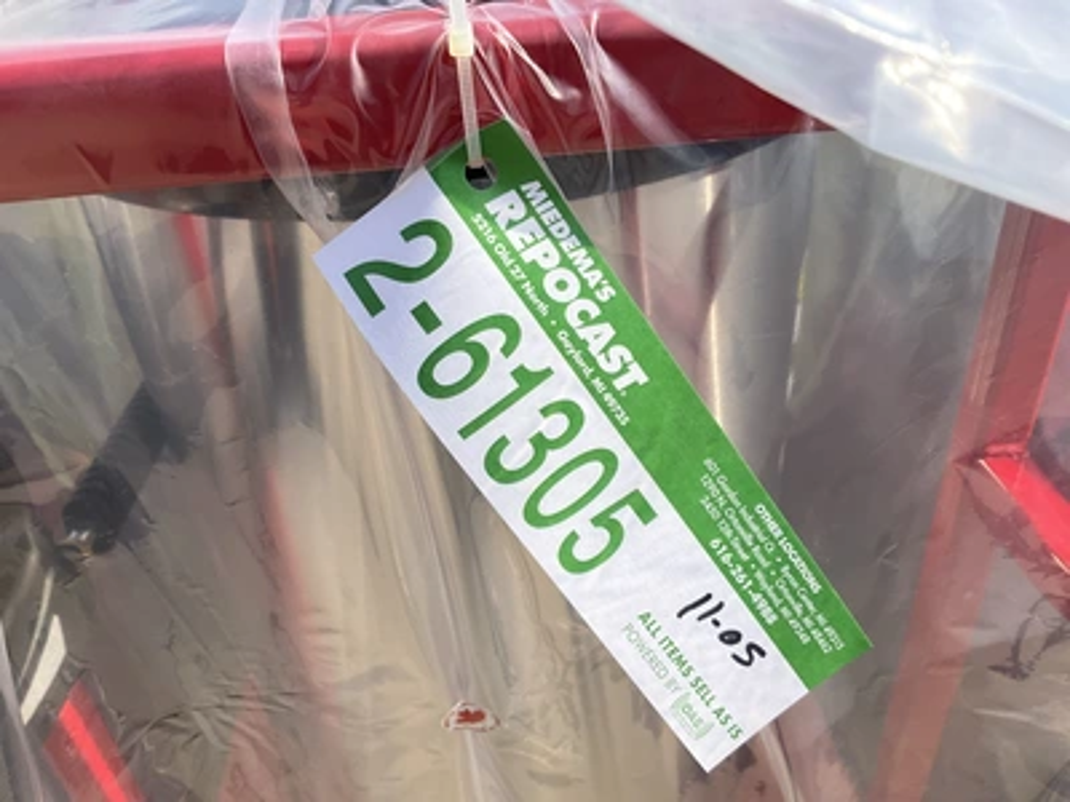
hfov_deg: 61.7
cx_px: 535
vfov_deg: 48.2
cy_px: 401
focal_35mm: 29
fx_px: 896
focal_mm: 3
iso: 25
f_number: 1.8
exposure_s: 1/1577
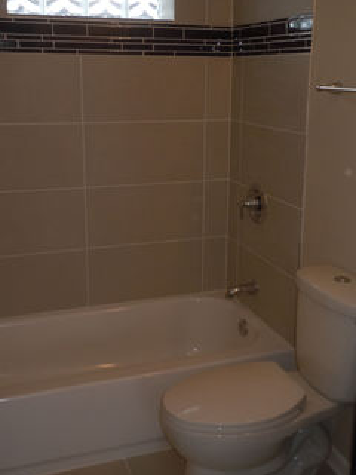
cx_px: 196
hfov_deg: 34.3
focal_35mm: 42
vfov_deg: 44.7
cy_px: 208
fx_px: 576
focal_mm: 5
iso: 160
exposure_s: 1/80
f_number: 3.7
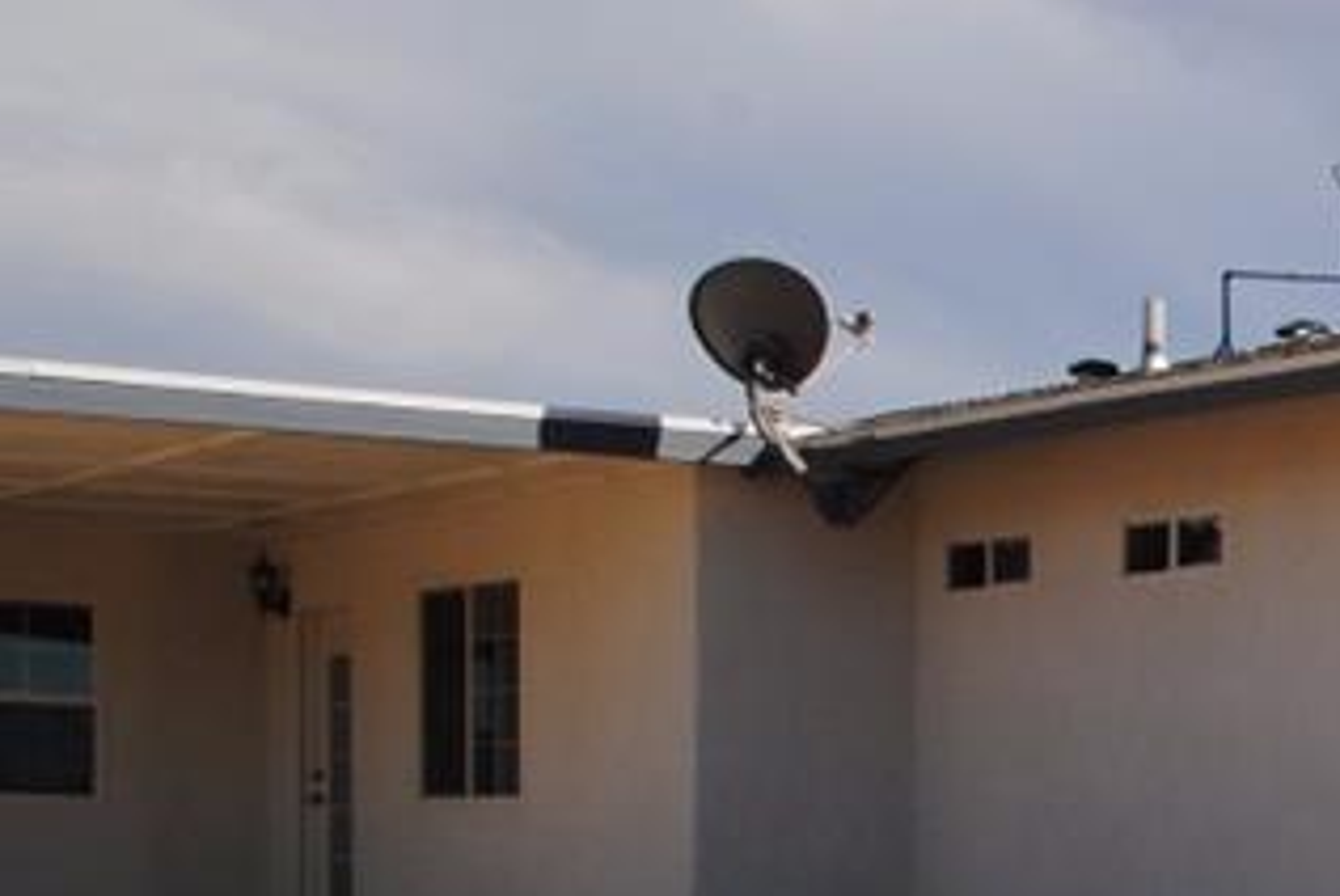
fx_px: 2645
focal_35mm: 71
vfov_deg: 18.4
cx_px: 2287
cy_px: 1029
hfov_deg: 21.1
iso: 100
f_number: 13
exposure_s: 1/200
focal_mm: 10
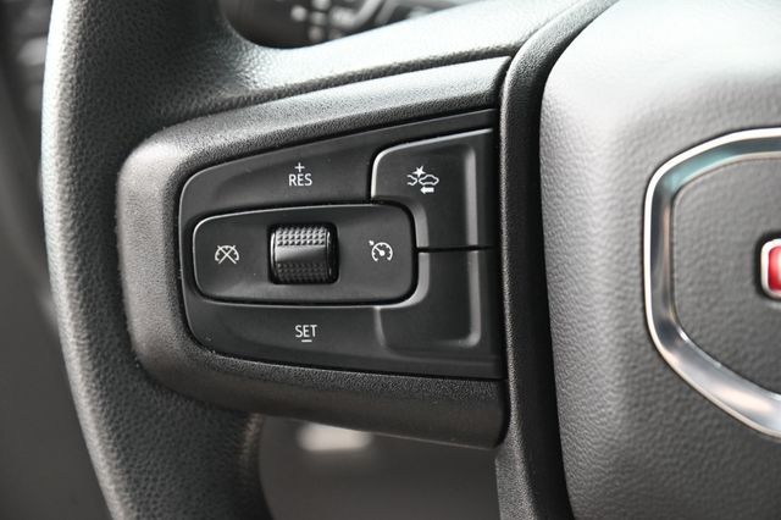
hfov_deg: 19.5
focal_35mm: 105
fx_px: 2277
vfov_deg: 13.0
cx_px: 390
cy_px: 260
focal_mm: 105
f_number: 7.1
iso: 2800
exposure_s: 1/60
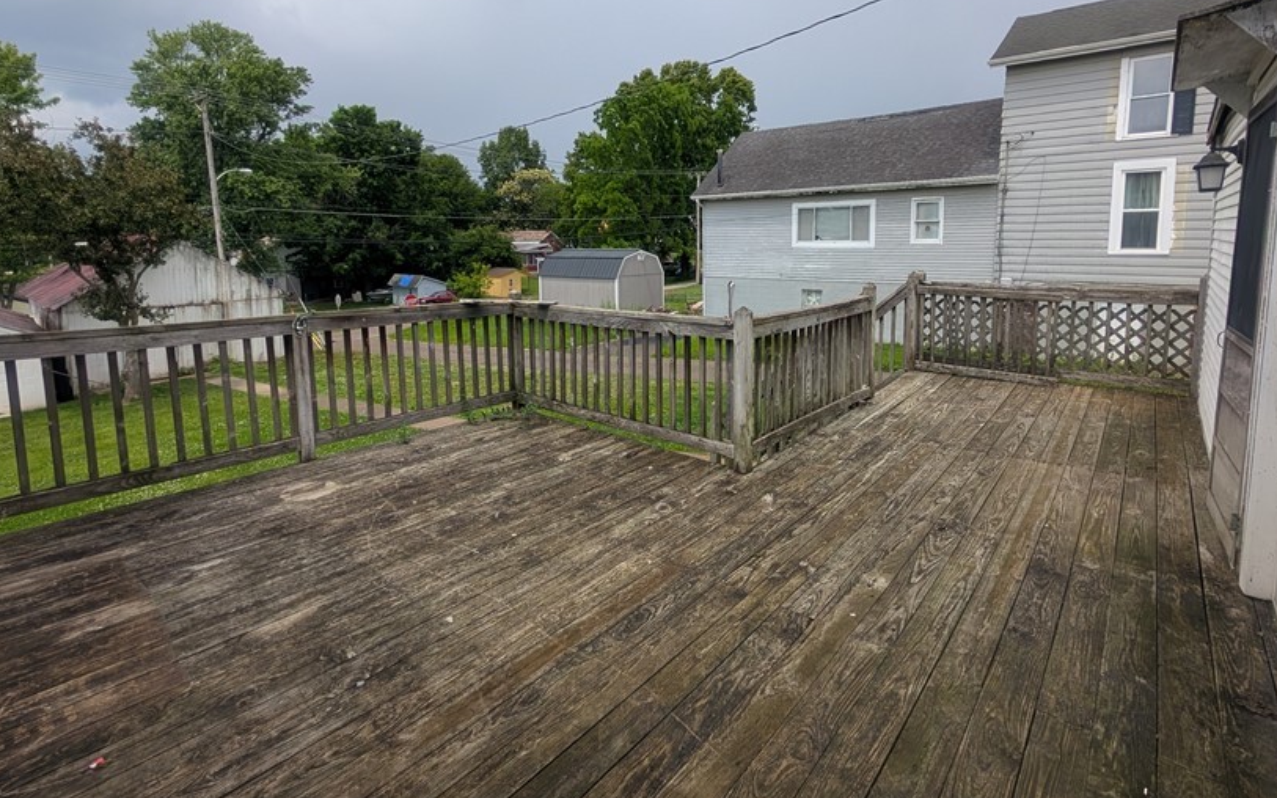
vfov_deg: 70.2
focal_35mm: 16
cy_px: 303
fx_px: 557
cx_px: 645
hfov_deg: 97.8
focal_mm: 2.02
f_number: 1.7
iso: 53
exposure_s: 1/2439
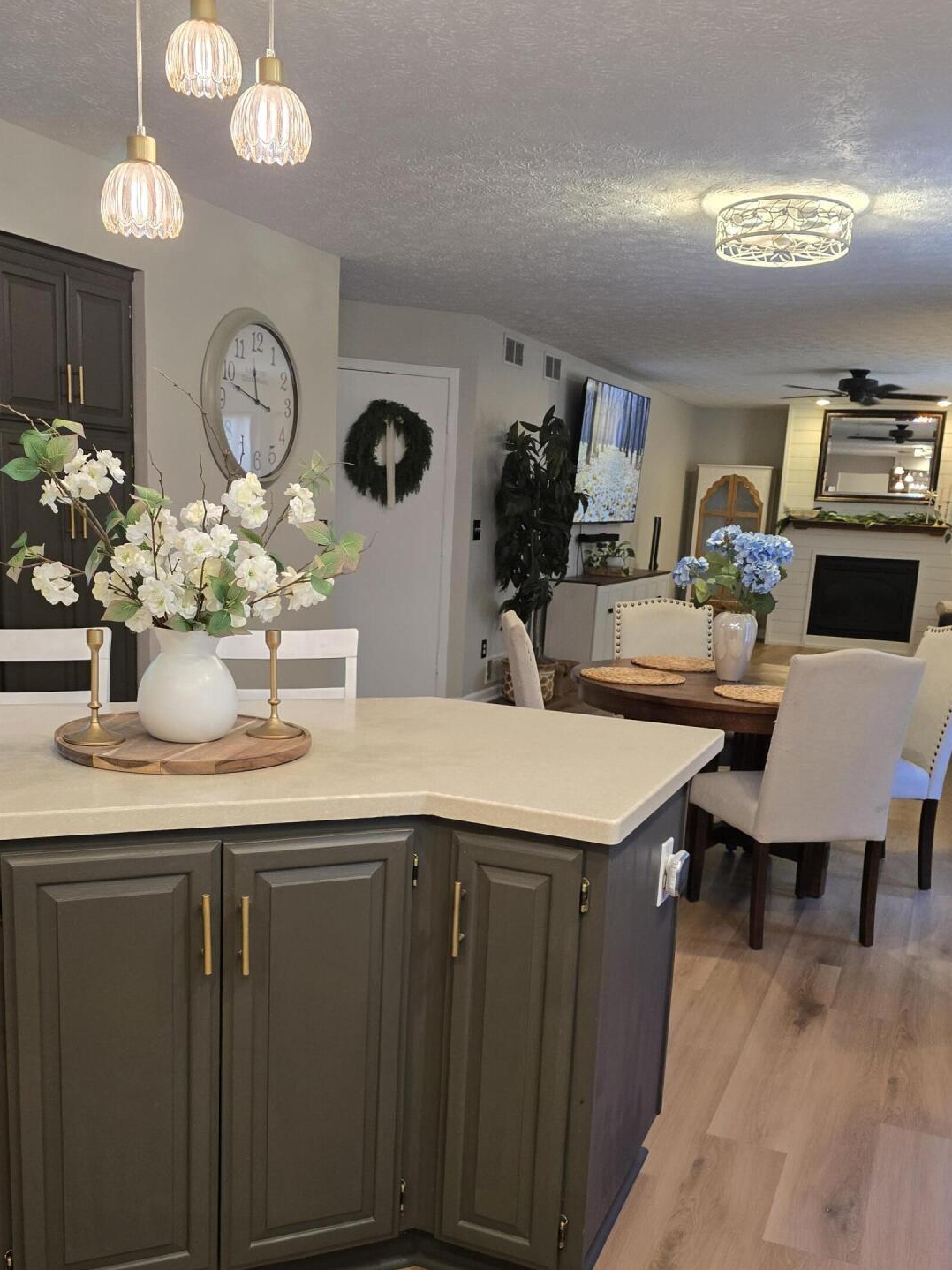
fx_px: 1174
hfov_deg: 44.1
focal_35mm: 32
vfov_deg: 56.3
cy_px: 773
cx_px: 438
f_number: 1.7
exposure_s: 1/120
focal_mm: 6.3
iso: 320
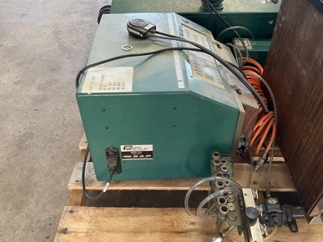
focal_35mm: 30
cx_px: 166
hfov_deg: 60.0
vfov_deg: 46.8
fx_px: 280
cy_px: 124
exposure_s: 1/60
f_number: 1.8
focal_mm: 3
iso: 250
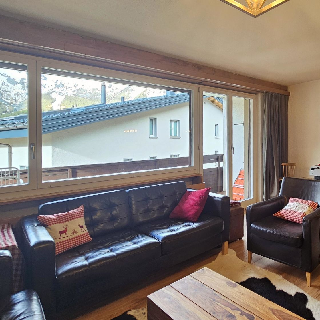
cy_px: 142
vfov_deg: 71.9
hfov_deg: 66.8
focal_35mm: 21
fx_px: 220
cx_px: 247
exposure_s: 1/50
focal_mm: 2.2
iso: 64
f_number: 2.2
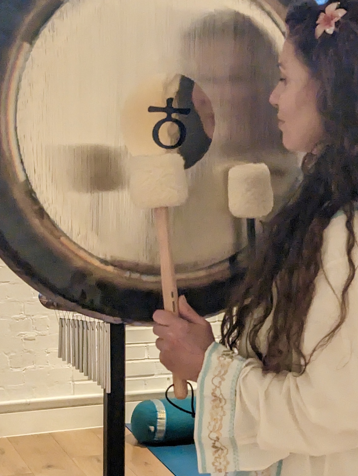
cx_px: 251
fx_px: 1197
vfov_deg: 22.4
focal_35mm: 87
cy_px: 327
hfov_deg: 17.0
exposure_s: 1/99.9
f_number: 1.85
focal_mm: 6.81
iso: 1250
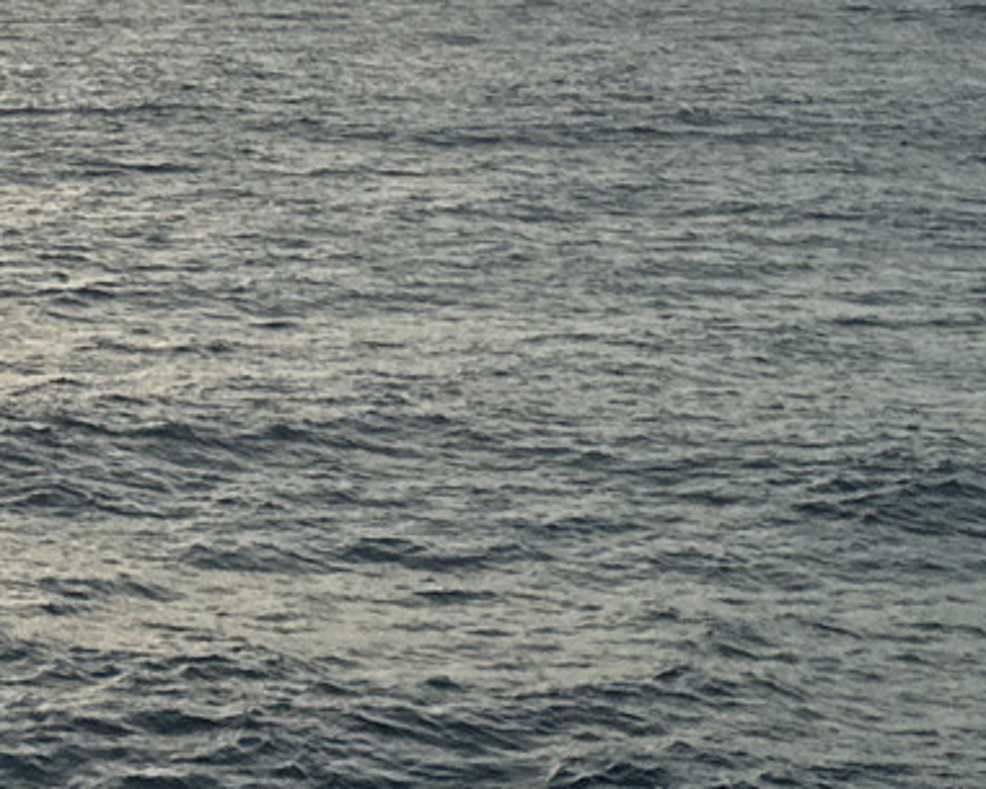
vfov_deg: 11.9
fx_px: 3590
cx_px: -323
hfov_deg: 14.9
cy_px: -468
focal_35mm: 123
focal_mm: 6.86
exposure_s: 1/1949
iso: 80
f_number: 1.78
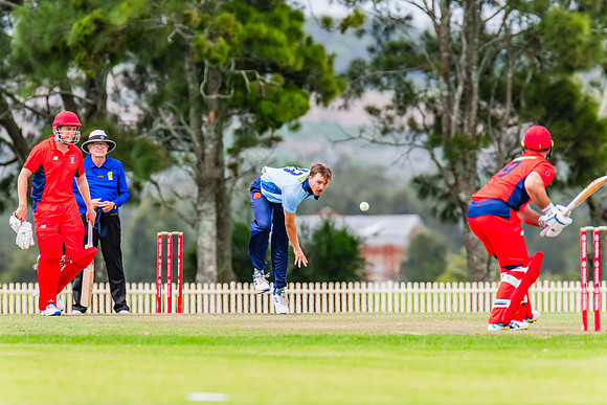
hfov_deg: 3.4
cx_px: 301
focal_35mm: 608
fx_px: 10256
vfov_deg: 2.3
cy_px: 202
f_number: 9
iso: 800
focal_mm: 600
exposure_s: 1/1250
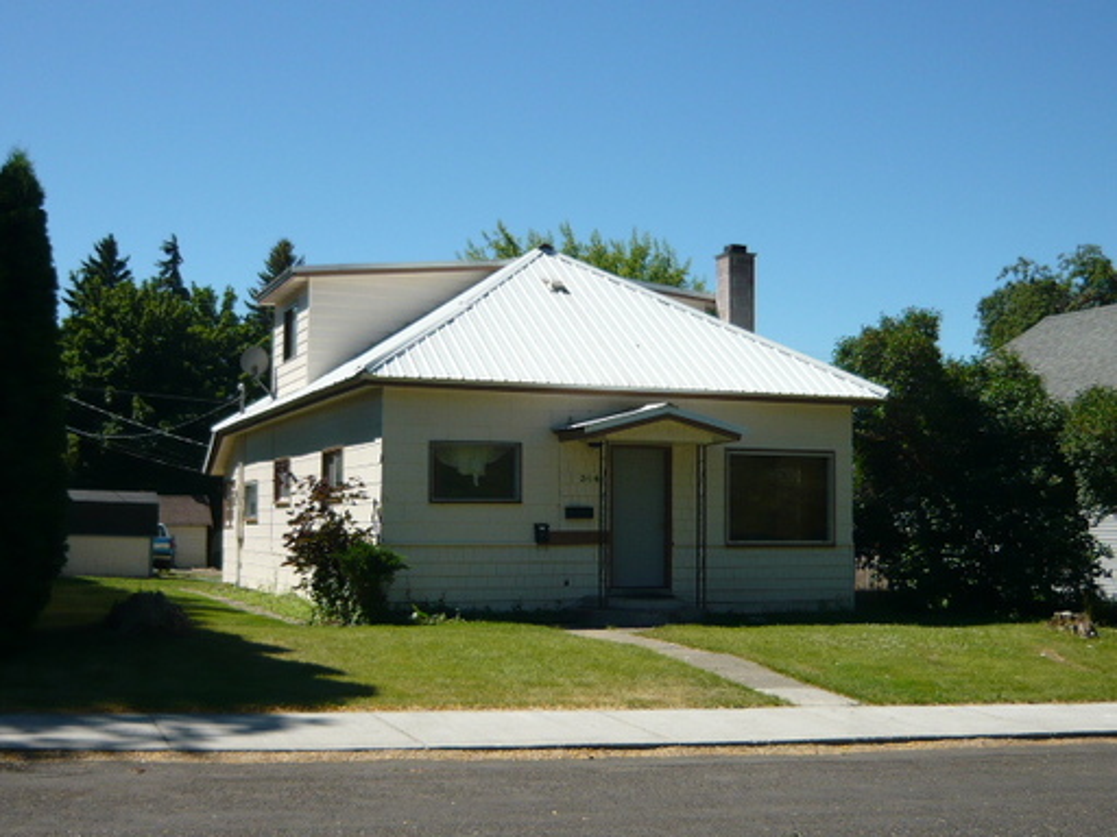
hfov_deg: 42.1
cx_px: 558
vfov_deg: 32.2
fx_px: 1452
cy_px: 418
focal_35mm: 45
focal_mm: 5.5
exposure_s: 1/250
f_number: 8
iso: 100
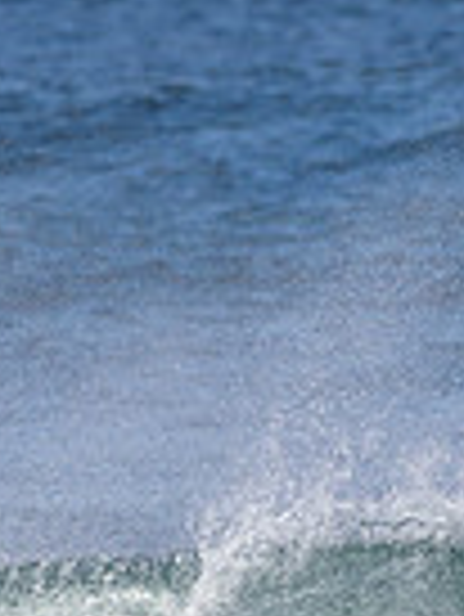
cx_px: 512
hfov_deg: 0.6
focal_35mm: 2499
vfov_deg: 0.8
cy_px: 864
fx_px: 44593
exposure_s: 1/2000
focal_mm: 500
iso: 180
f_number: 5.6
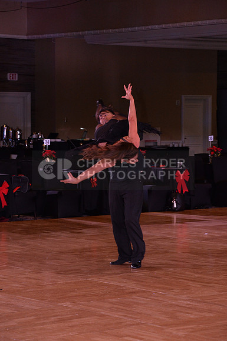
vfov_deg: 16.4
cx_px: 114
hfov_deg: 10.9
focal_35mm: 125
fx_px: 1186
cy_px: 170
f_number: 7.1
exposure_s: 1/250
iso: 2000
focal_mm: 125
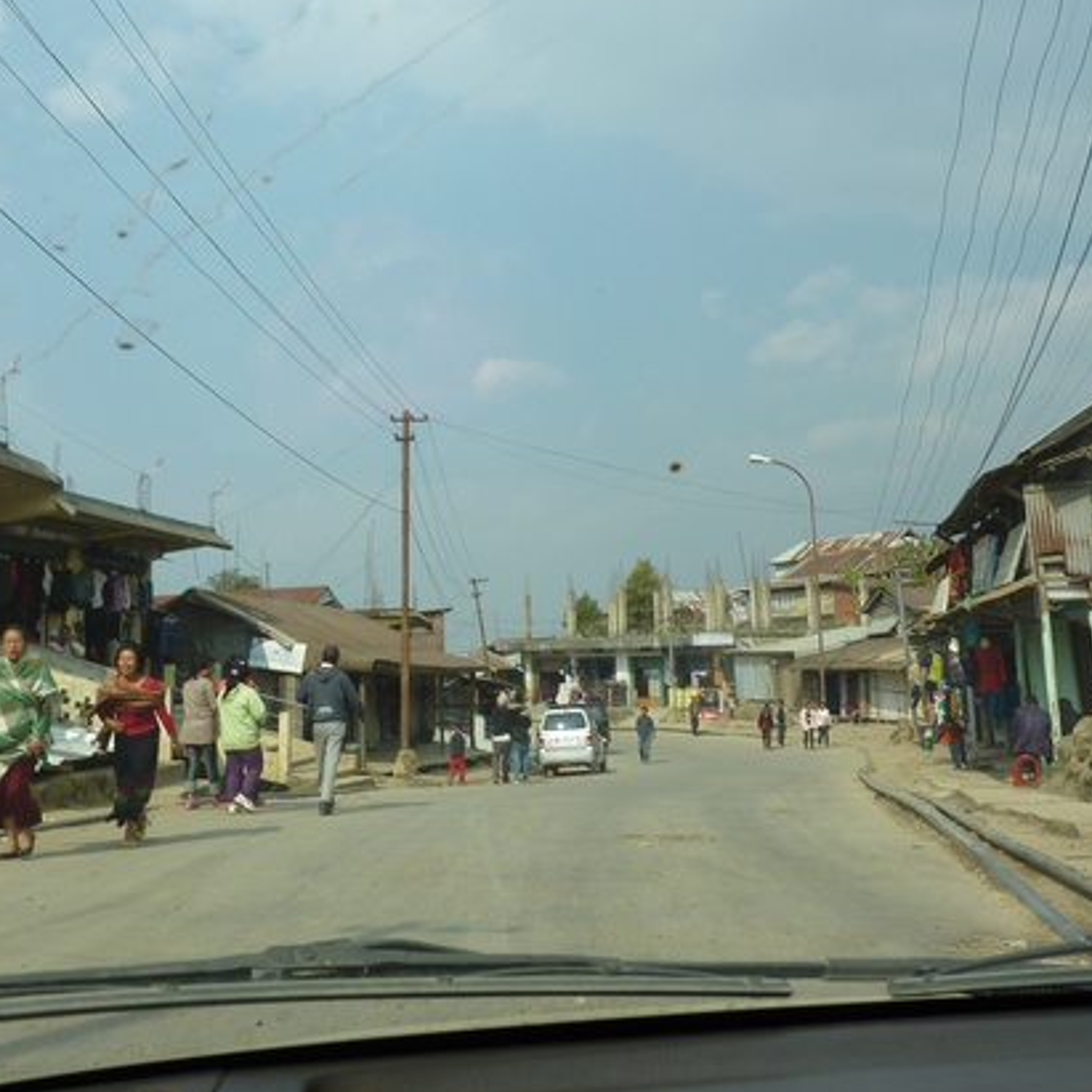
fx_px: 1249
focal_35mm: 35
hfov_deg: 47.2
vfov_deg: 47.0
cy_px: 457
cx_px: 502
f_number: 4.5
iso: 80
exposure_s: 1/500
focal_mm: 4.1
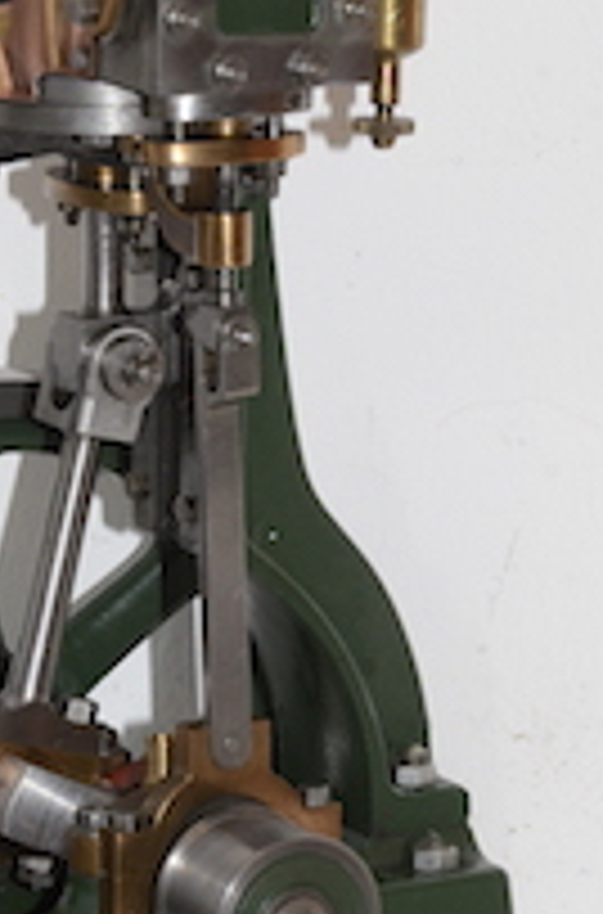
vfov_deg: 8.6
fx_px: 6096
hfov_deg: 5.7
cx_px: 76
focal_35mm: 241
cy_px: 477
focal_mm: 80
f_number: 13
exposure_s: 1/60
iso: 800
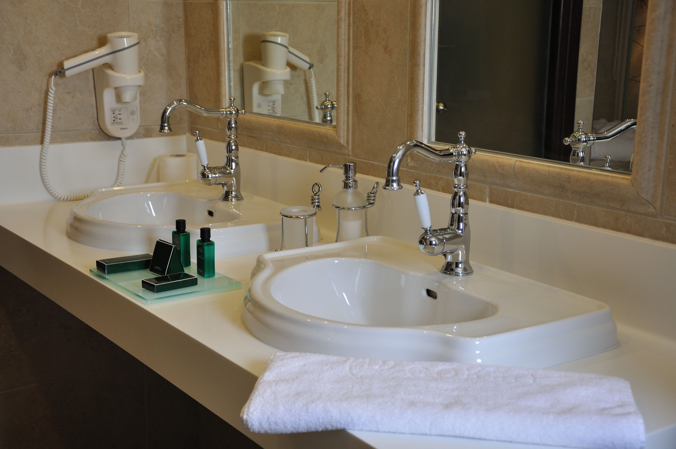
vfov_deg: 26.4
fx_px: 956
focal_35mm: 51
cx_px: 338
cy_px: 224
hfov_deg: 38.9
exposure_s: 1/30
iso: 400
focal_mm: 34
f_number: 5.6
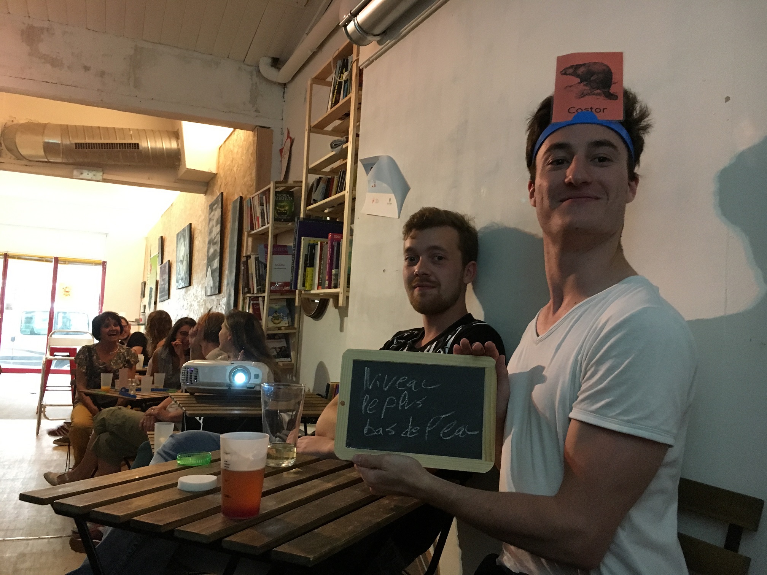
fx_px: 643
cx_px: 384
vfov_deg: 48.2
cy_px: 288
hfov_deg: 61.7
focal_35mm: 29
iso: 200
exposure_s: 1/17
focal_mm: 4.15
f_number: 2.2
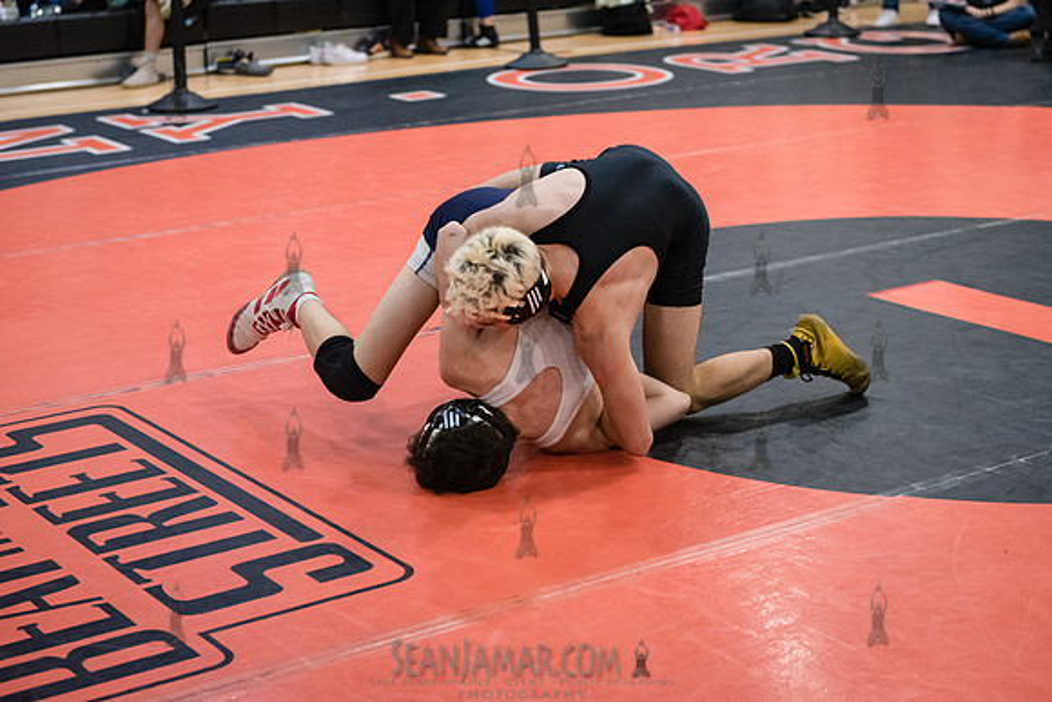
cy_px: 351
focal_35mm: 66
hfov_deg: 30.5
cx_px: 526
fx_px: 1929
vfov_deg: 20.6
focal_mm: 66
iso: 8000
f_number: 3.2
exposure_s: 1/500
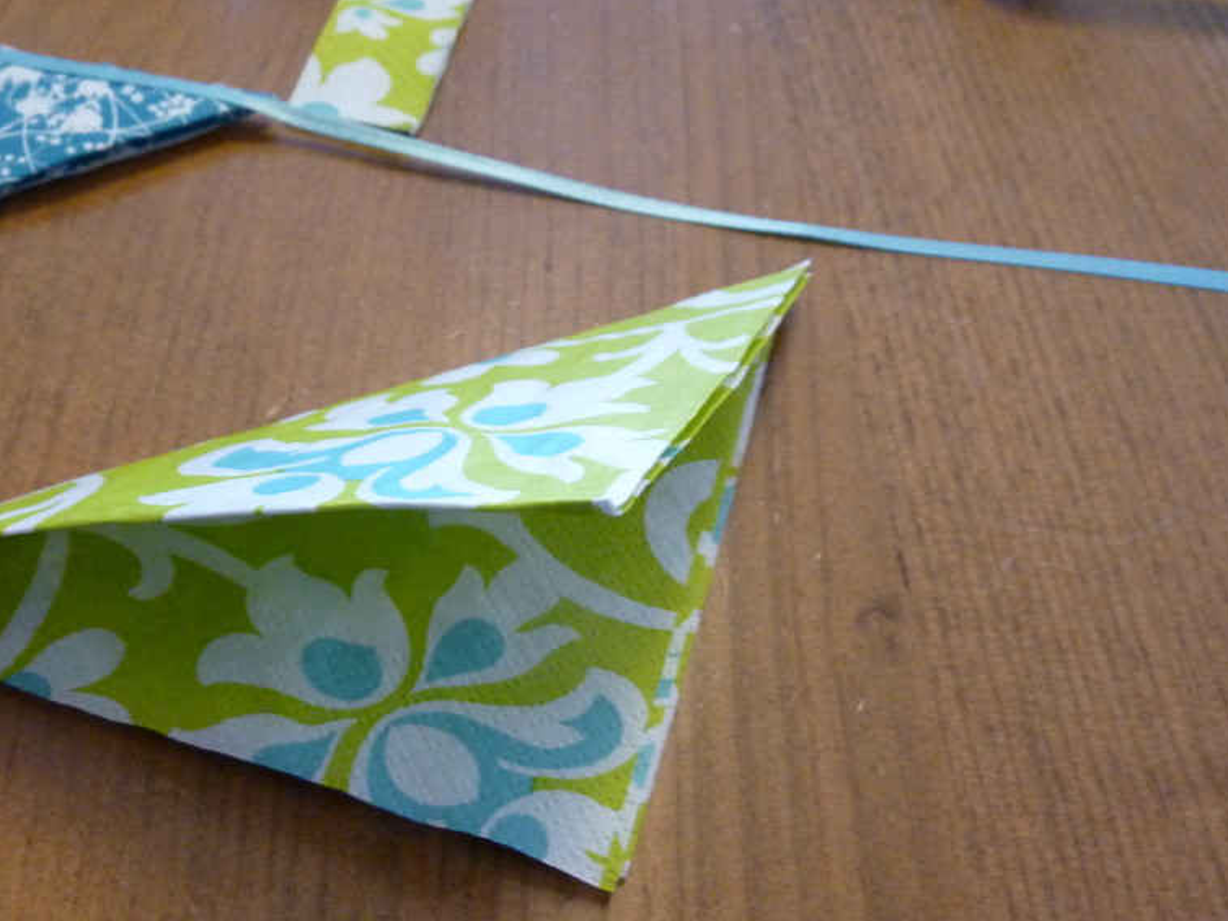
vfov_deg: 41.5
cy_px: 571
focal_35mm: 34
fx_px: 1206
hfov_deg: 53.7
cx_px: 520
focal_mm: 4.1
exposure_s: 1/25
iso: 400
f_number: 3.3
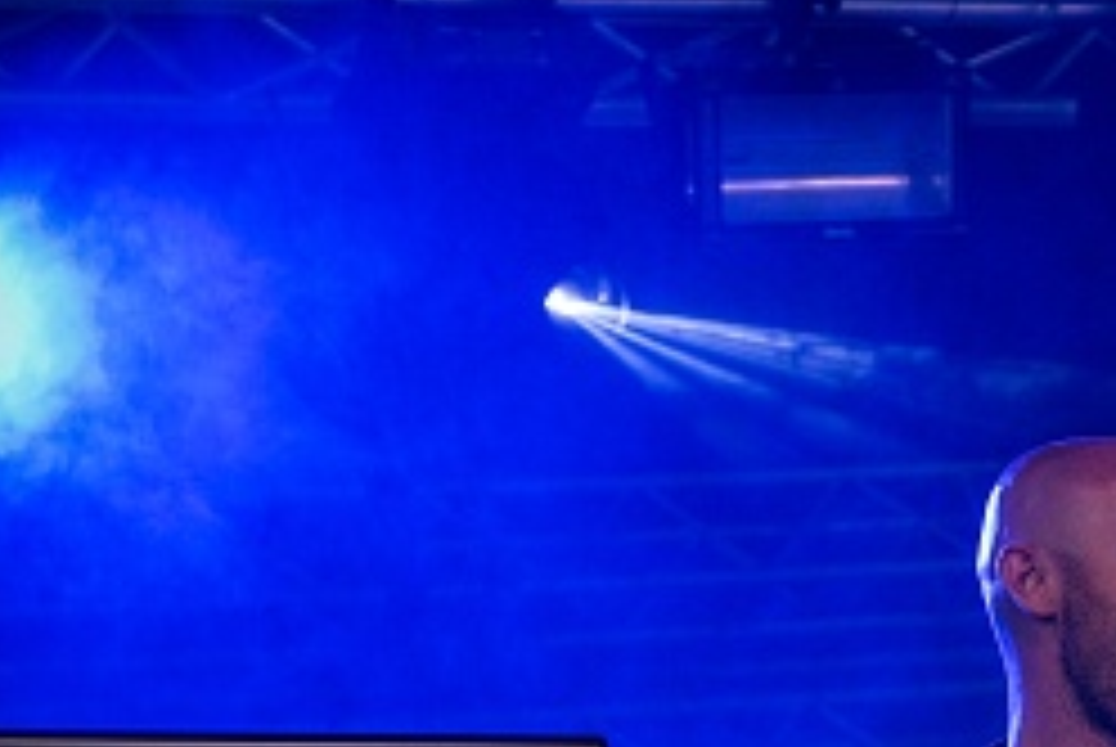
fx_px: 5400
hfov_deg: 11.7
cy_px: 979
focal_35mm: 174
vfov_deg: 7.8
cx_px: 1022
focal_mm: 60
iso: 400
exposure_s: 1/100
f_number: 4.5
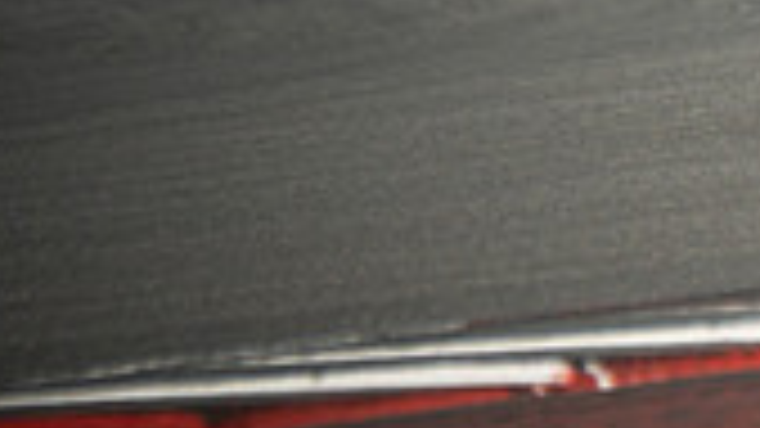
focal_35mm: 2163
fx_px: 43582
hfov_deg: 1.0
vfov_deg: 0.6
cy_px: -322
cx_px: 1273
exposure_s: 1/1600
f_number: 5.6
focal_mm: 400
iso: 500
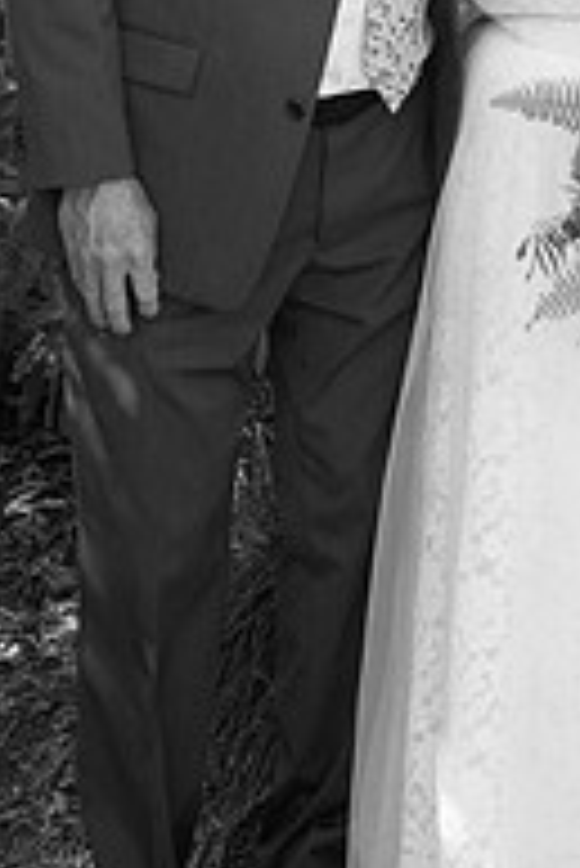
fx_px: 2702
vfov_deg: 17.6
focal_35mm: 112
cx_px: 472
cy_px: -112
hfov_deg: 12.2
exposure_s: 1/320
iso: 640
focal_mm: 48
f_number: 4.5
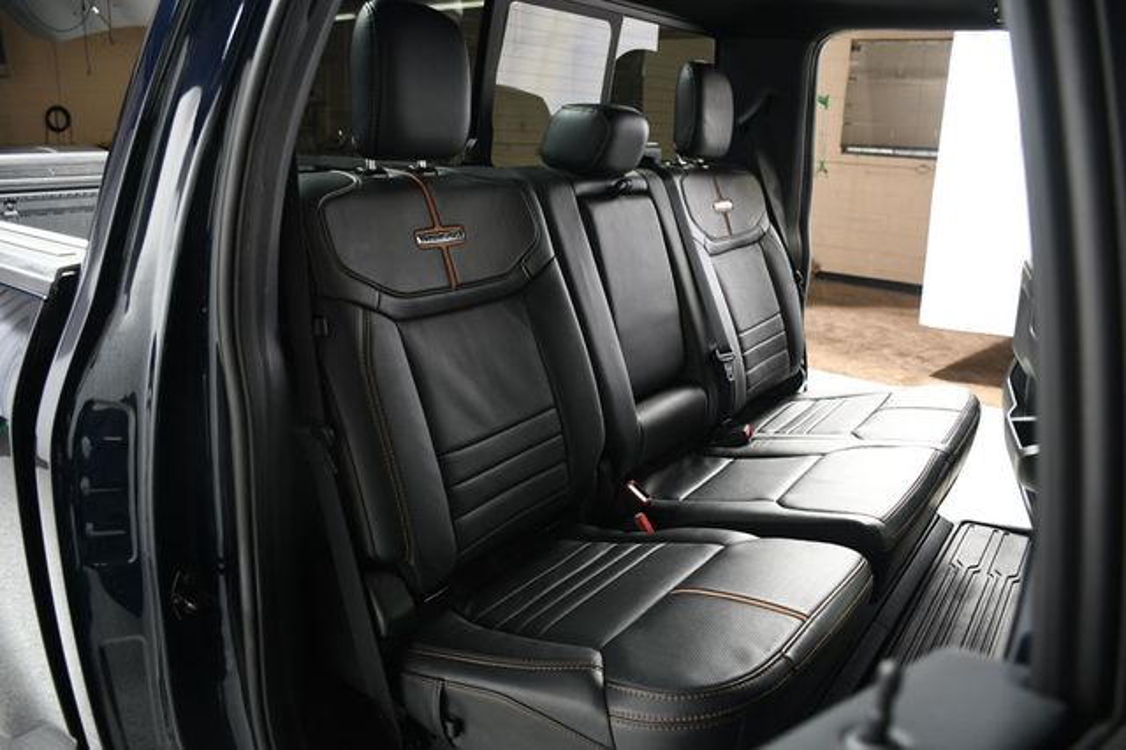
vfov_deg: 47.9
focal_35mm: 27
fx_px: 844
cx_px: 563
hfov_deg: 67.4
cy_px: 375
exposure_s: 1/160
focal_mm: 18
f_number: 3.5
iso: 100
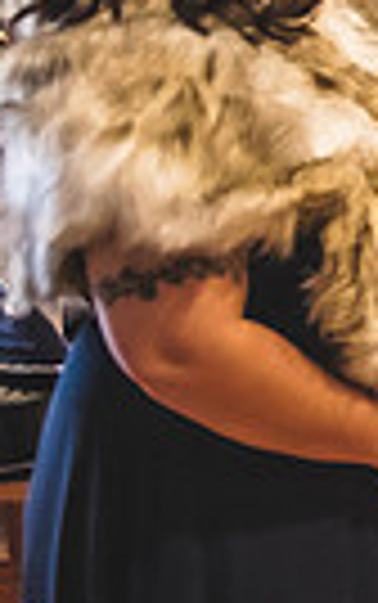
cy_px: 128
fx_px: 1743
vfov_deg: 19.4
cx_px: 1134
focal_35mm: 106
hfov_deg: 9.6
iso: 2500
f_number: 2.8
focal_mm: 24
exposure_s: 1/125
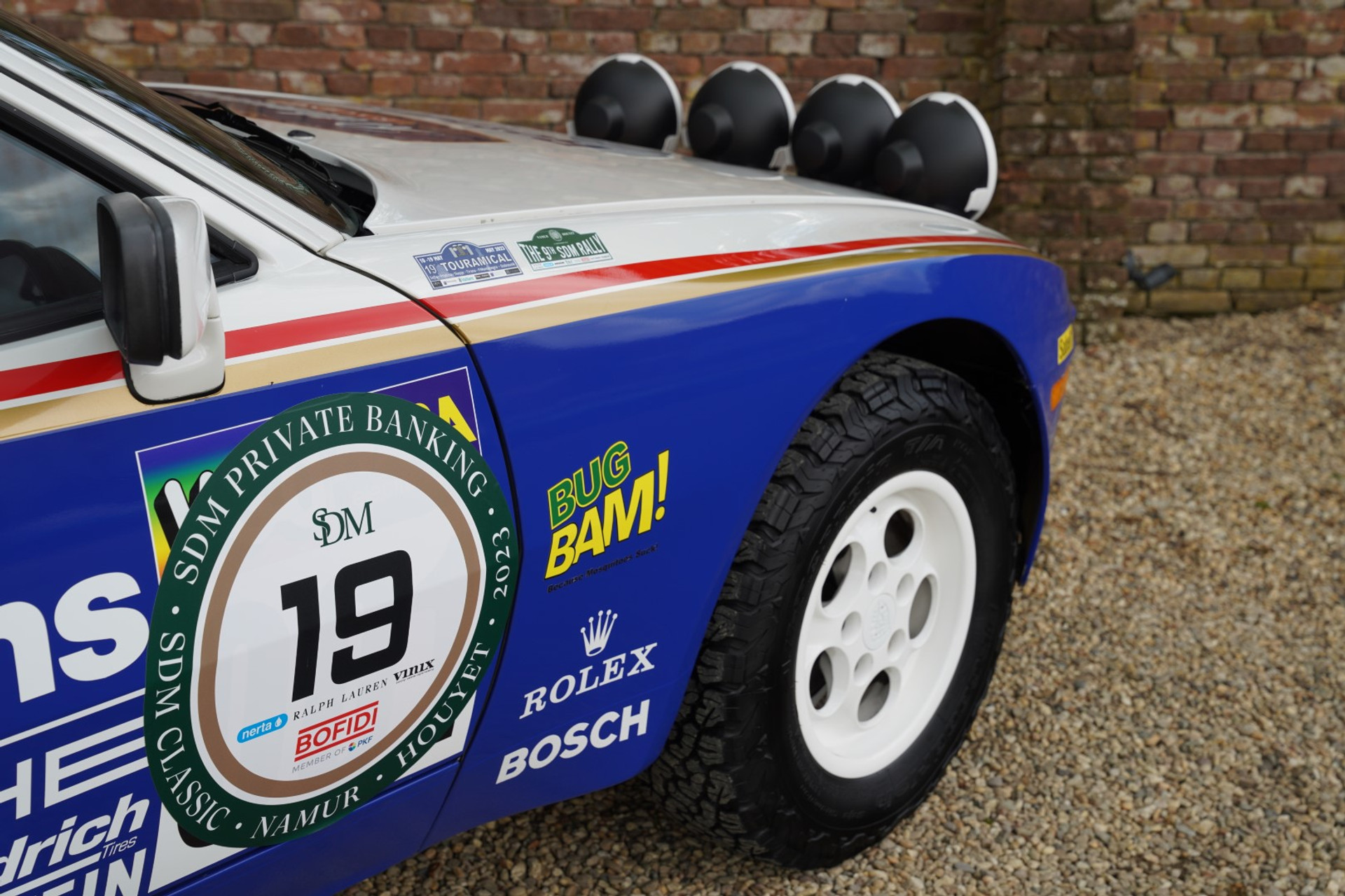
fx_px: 1999
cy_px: 448
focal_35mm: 54
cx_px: 672
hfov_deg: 37.2
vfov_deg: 25.3
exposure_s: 1/80
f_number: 5.6
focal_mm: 53.5
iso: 100
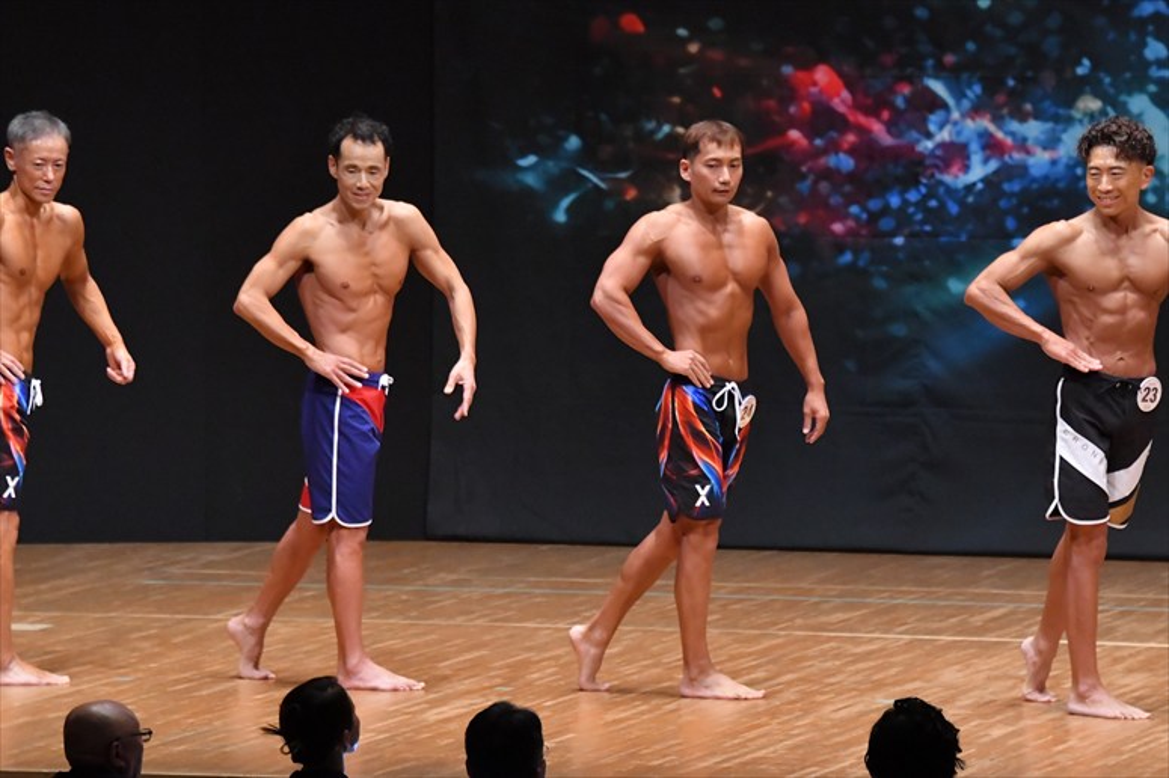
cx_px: 584
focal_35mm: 255
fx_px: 8276
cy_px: 389
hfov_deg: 8.1
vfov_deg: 5.4
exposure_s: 1/400
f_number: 5.6
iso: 8000
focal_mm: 170
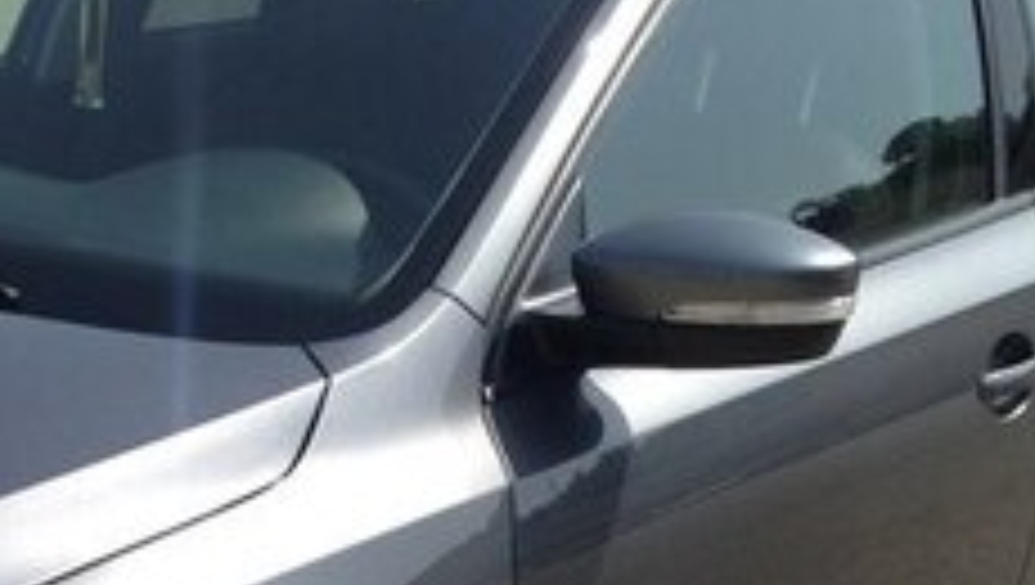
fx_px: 2830
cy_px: 866
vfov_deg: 11.3
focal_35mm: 103
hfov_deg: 20.4
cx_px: 180
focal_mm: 4.12
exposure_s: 1/1106
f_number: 2.4
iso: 50
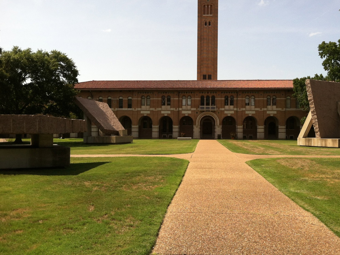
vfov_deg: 37.7
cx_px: 183
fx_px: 373
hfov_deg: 48.9
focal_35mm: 38
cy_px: 118
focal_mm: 3.85
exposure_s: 1/1034
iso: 80
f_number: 2.8
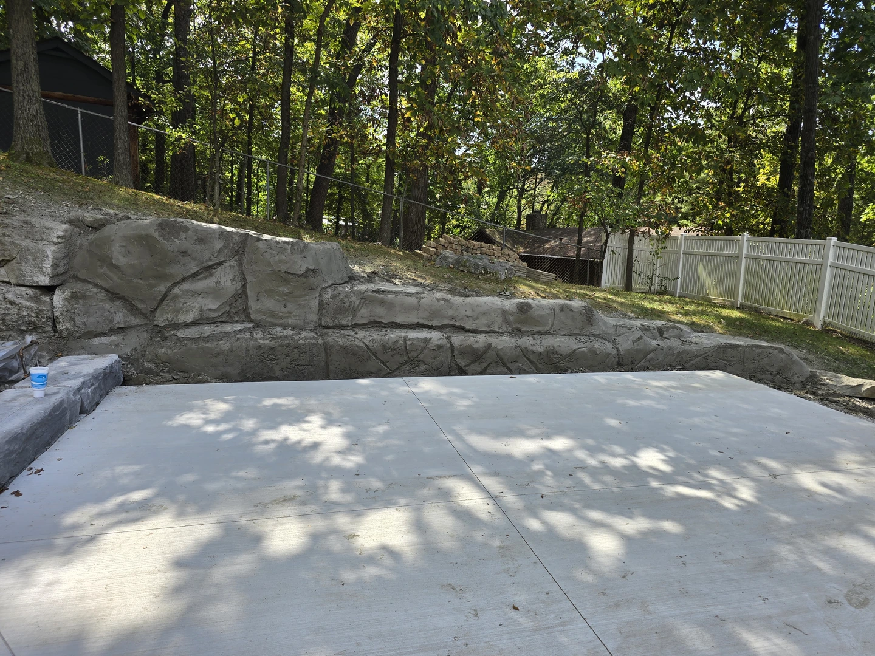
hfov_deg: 73.9
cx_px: 438
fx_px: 581
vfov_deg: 58.9
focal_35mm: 23
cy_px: 328
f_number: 1.7
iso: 12
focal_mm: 6.3
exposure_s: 1/220
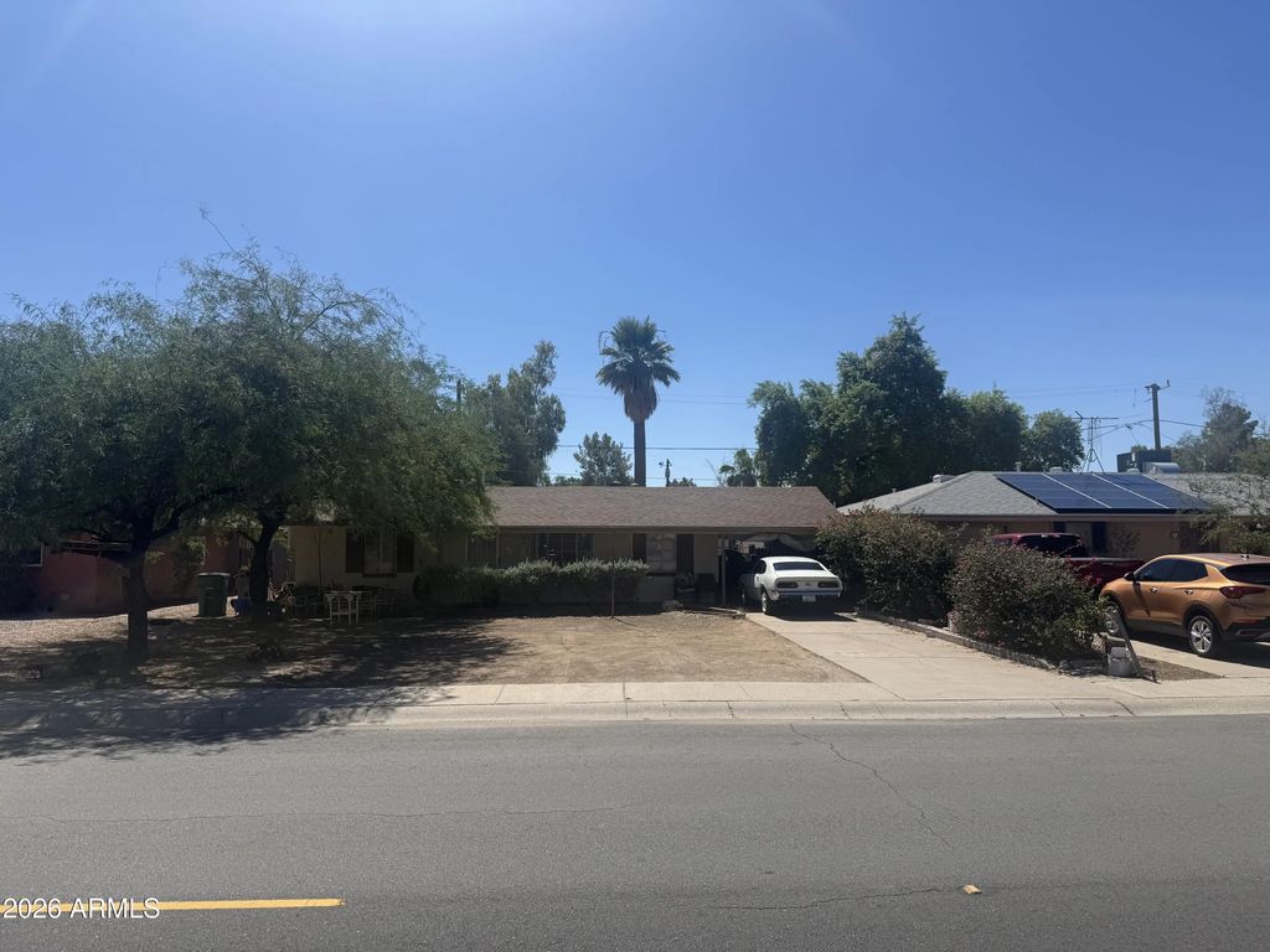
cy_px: 476
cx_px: 635
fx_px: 881
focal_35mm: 24
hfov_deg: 71.6
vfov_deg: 56.8
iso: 80
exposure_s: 1/7353
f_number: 1.78
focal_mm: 6.76
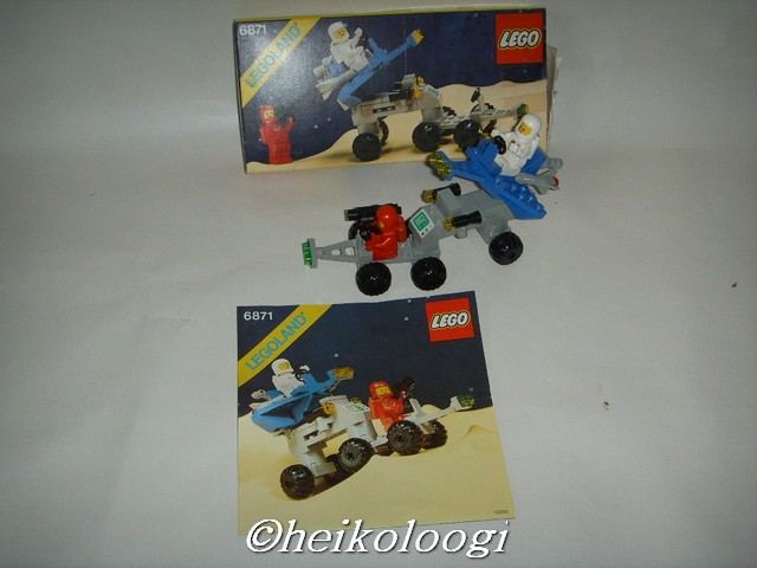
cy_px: 284
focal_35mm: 39
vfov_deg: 36.8
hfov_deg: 47.9
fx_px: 853
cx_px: 378
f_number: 3.5
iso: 100
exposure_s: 1/45
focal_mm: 6.6
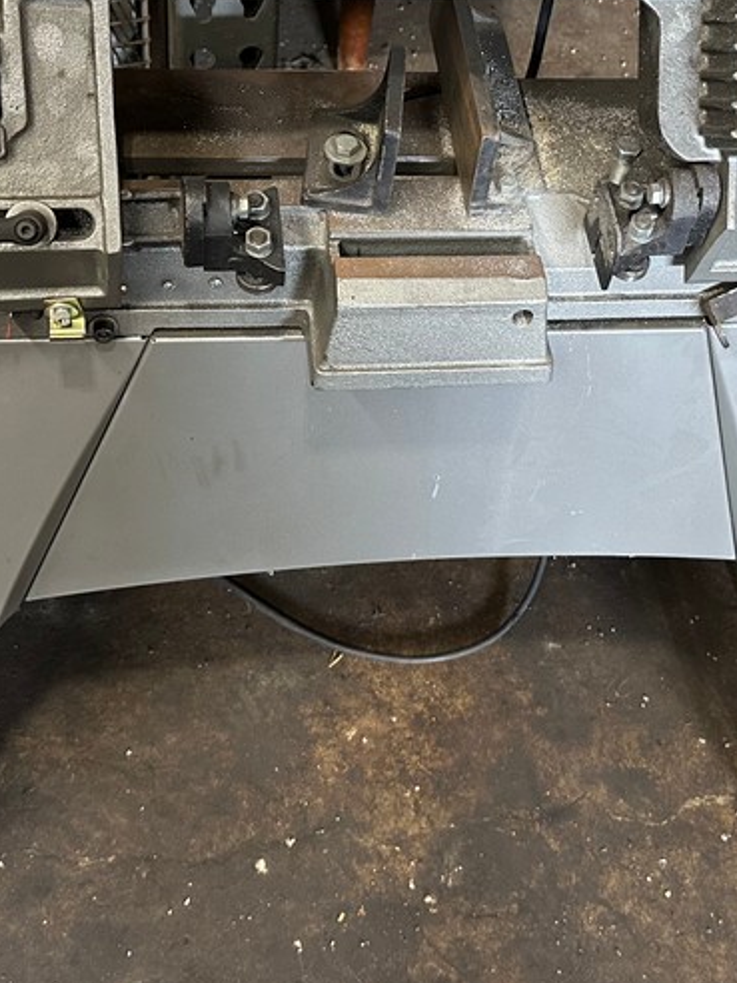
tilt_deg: -46.5
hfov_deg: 29.1
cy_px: 310
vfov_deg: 37.7
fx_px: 1419
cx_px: 403
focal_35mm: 50
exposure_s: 1/60
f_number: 1.78
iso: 400
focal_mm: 6.86
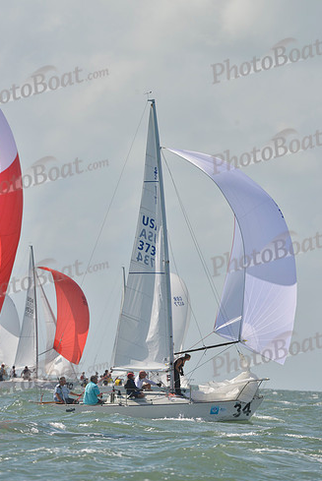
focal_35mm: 474
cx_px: 160
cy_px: 214
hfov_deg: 2.9
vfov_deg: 4.3
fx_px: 6346
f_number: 9
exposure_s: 1/1250
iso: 280
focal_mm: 400
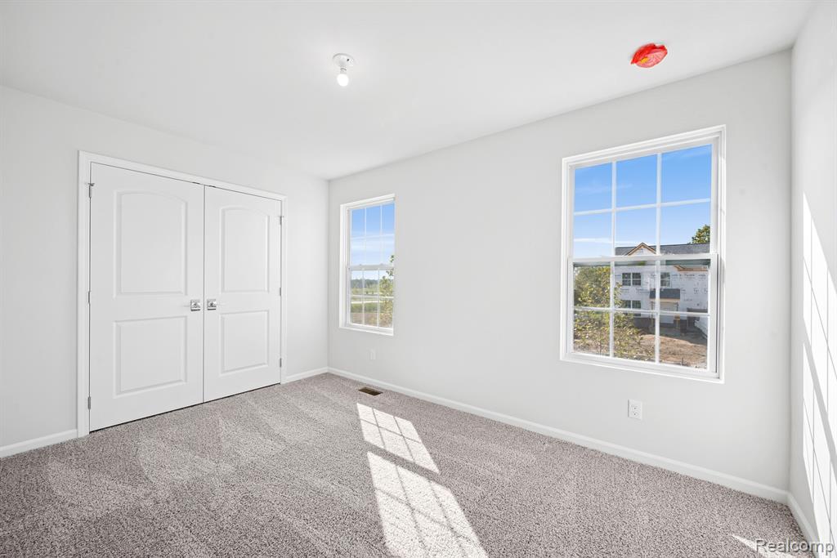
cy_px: 279
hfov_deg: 104.2
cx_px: 418
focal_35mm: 14
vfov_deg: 81.2
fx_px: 326
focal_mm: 14
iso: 80
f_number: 9
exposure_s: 1/13
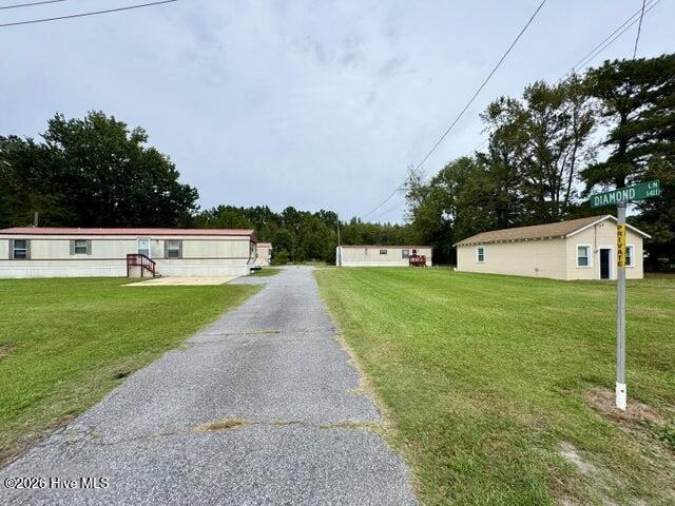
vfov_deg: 85.7
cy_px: 253
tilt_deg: +0.6
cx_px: 338
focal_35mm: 14
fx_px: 273
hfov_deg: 102.1
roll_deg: +0.0
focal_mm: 2.22
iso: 50
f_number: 2.2
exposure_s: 1/1063
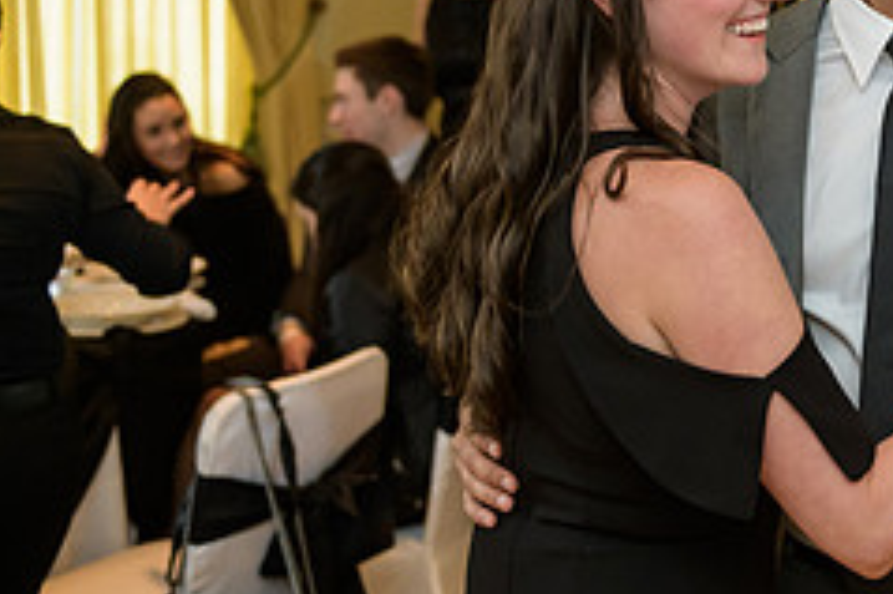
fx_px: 2107
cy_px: 103
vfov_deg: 15.9
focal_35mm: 85
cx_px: 897
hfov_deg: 23.0
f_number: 2.8
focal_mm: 35
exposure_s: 1/125
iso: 1000
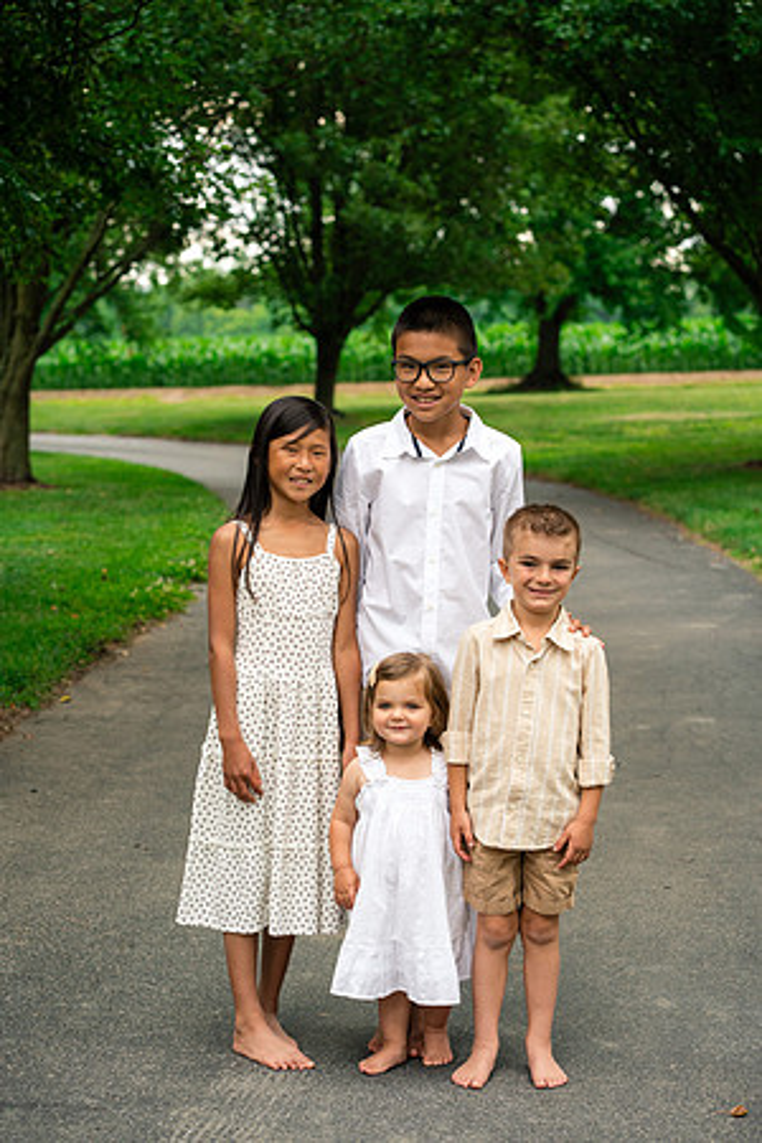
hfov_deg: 16.1
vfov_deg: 23.9
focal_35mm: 85
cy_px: 572
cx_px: 381
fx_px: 2699
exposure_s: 1/320
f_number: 5
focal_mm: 85
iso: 400
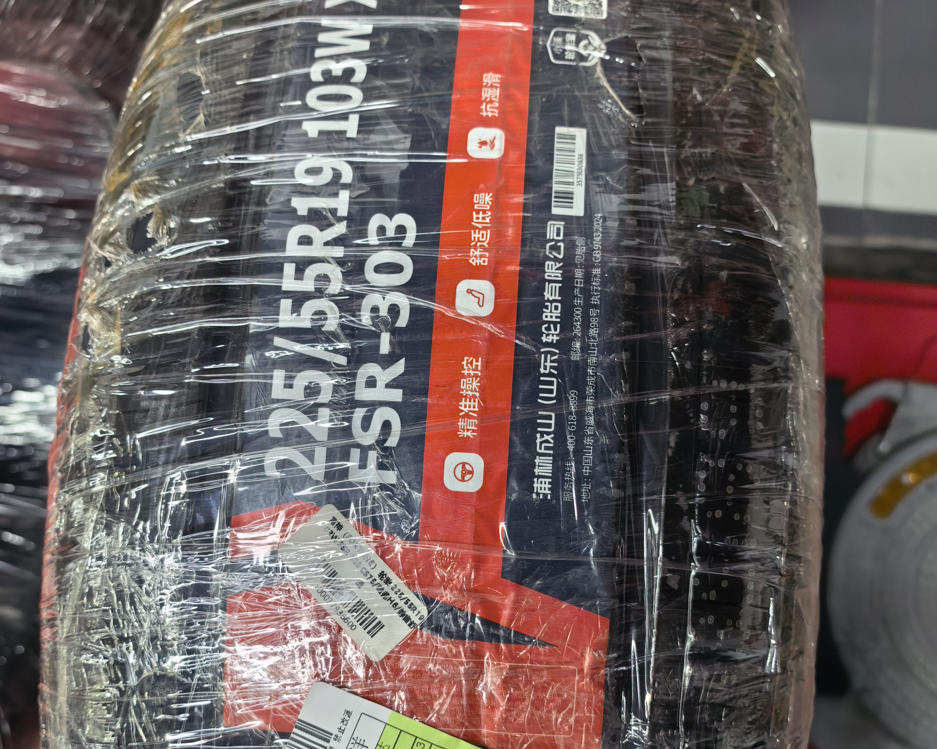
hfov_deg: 55.7
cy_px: 425
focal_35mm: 32
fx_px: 887
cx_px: 458
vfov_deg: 45.7
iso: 640
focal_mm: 6.98
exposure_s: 1/578
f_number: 2
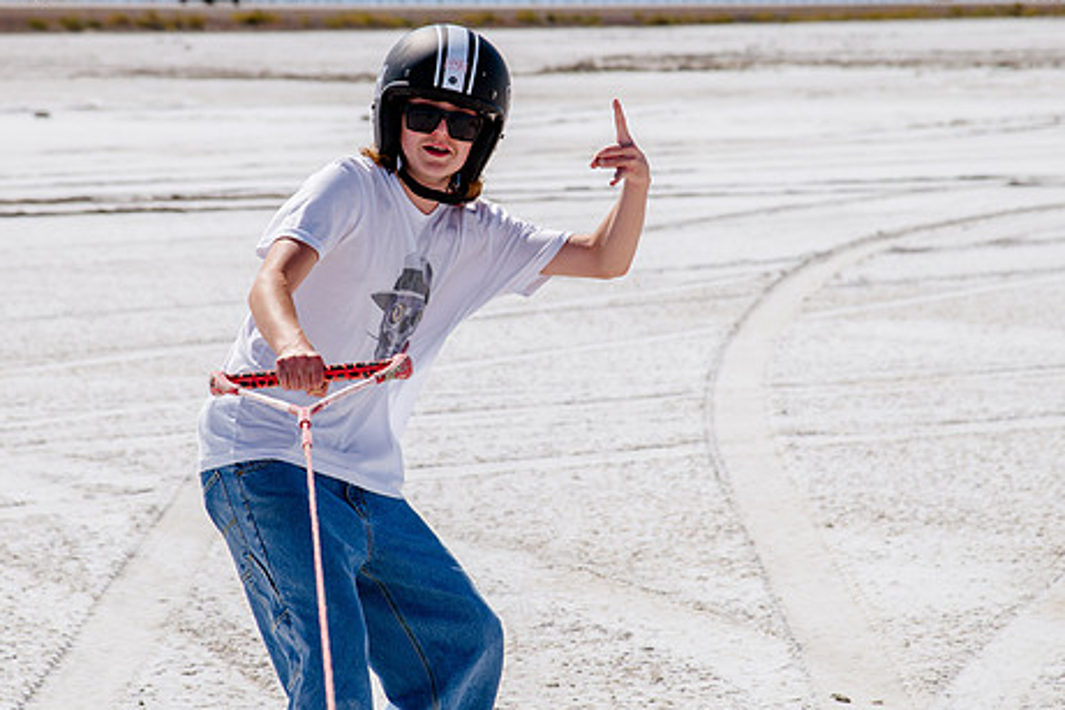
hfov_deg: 11.8
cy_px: 282
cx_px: 474
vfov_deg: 7.9
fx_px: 5145
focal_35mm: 174
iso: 160
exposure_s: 1/1250
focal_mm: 120
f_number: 6.3
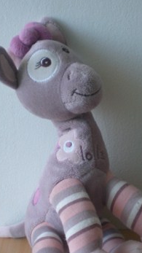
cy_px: 167
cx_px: 97
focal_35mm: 62
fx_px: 415
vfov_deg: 33.6
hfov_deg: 19.3
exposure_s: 1/60
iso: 136
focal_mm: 6.3
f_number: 3.1
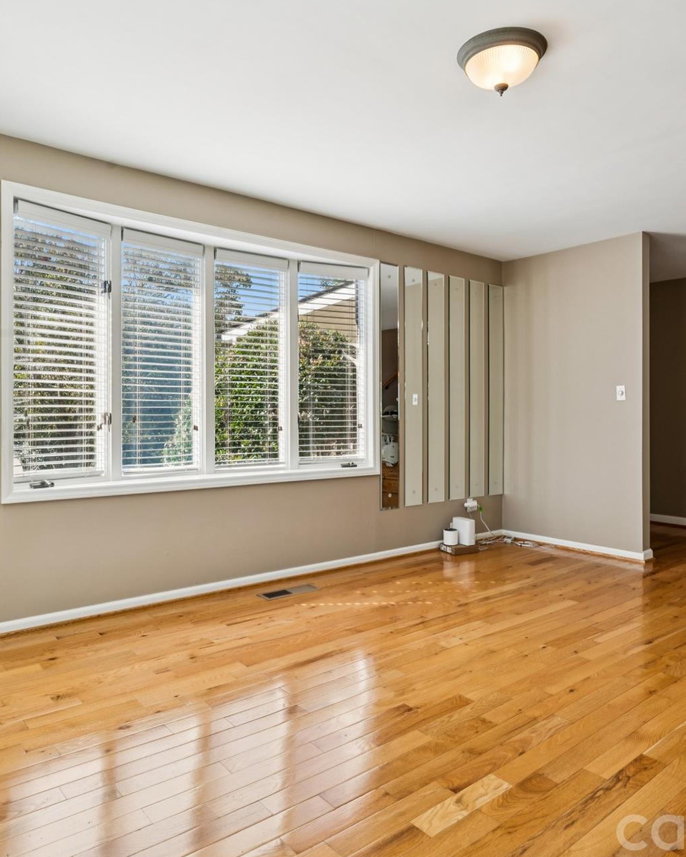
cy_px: 426
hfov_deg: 57.6
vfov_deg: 69.0
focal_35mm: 25
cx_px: 334
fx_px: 624
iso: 200
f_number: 13
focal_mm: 16.4
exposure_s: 1/25
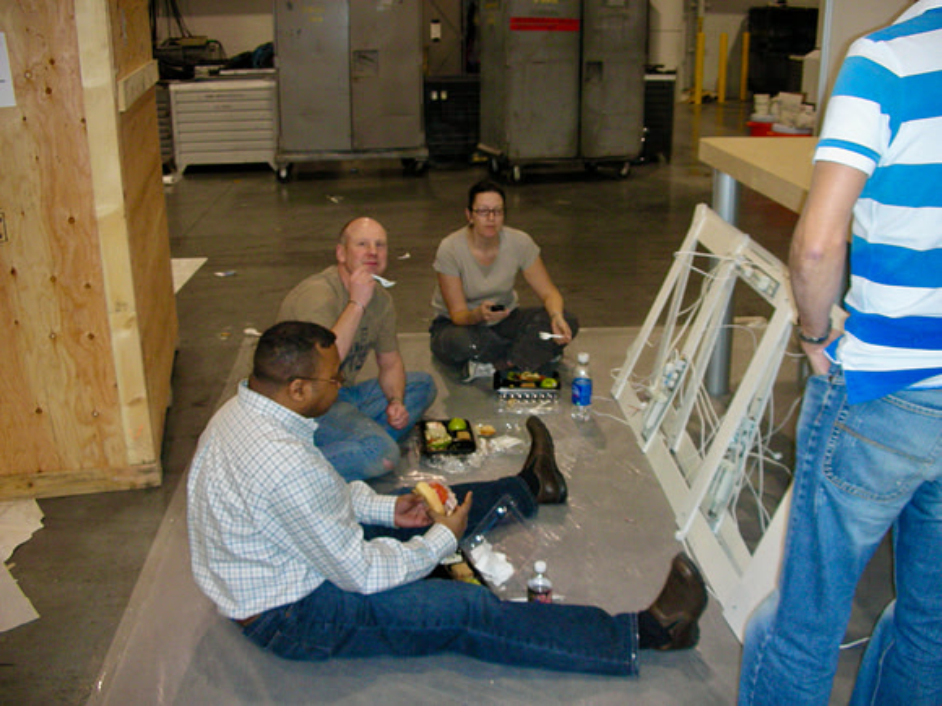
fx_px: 952
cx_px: 471
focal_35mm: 35
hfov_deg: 52.6
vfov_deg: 40.7
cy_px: 353
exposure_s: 1/60.1
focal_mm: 5.8
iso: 158
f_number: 3
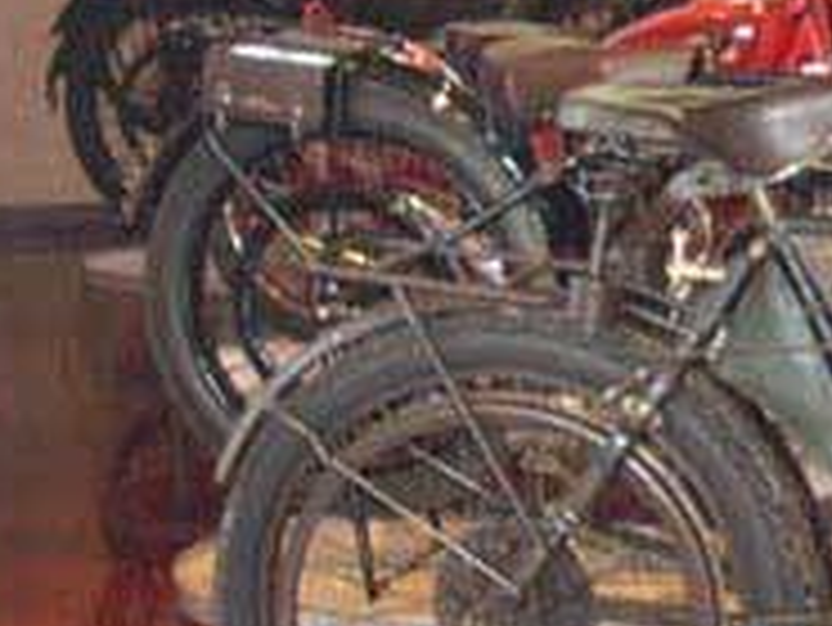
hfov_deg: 15.2
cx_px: 1066
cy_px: 137
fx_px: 2982
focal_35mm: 124
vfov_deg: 11.9
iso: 200
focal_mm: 7.6
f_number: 3.1
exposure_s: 1/30
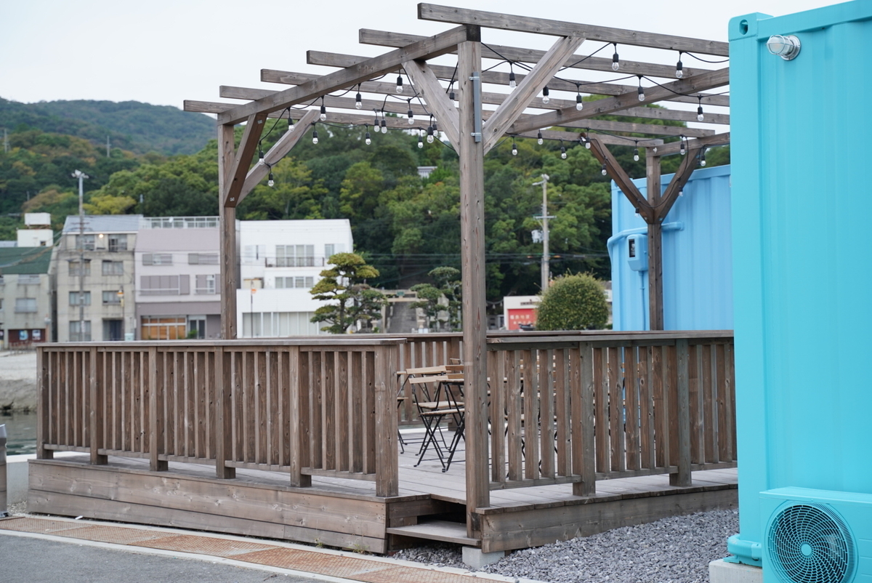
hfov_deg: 35.6
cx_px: 436
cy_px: 292
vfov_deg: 24.2
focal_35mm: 56
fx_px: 1357
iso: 500
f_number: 4
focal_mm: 56
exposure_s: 1/100
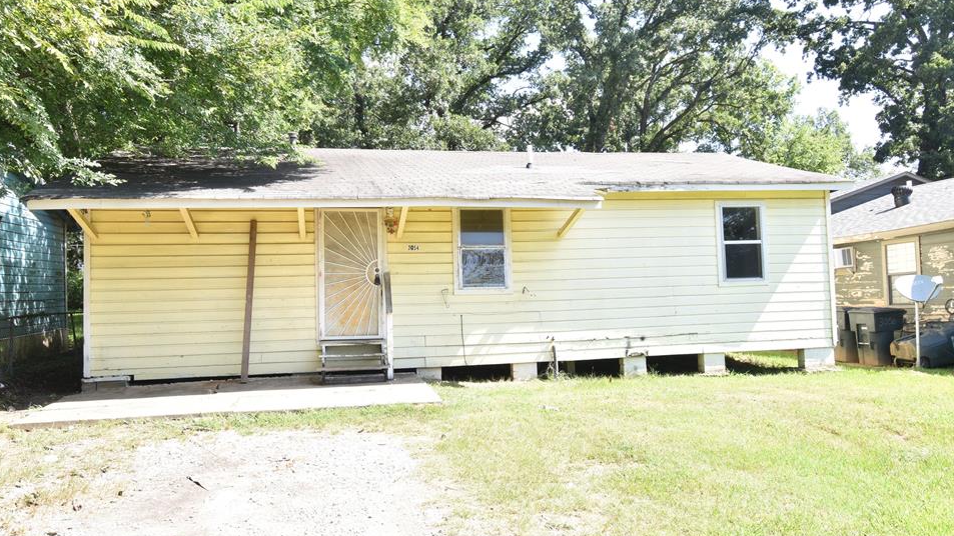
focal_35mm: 27
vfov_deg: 42.9
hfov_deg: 69.8
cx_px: 457
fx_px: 683
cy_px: 280
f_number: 14
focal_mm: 16
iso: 160
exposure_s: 1/25
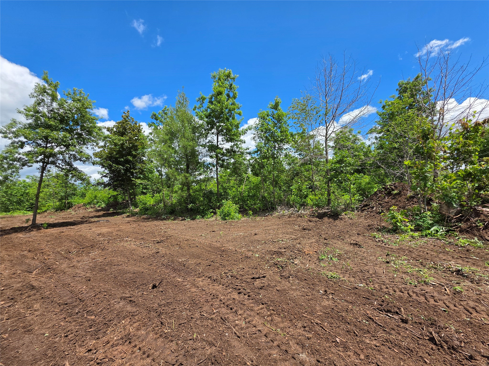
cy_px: 183
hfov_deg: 106.2
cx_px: 244
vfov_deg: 89.9
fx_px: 184
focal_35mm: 13
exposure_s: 1/1497
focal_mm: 2.2
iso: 32
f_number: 1.9
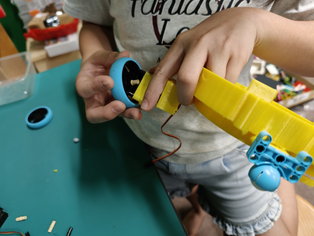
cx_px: 157
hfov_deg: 73.9
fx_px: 209
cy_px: 118
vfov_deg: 58.9
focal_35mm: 23
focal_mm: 6.75
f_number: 1.5
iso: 800
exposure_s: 1/100
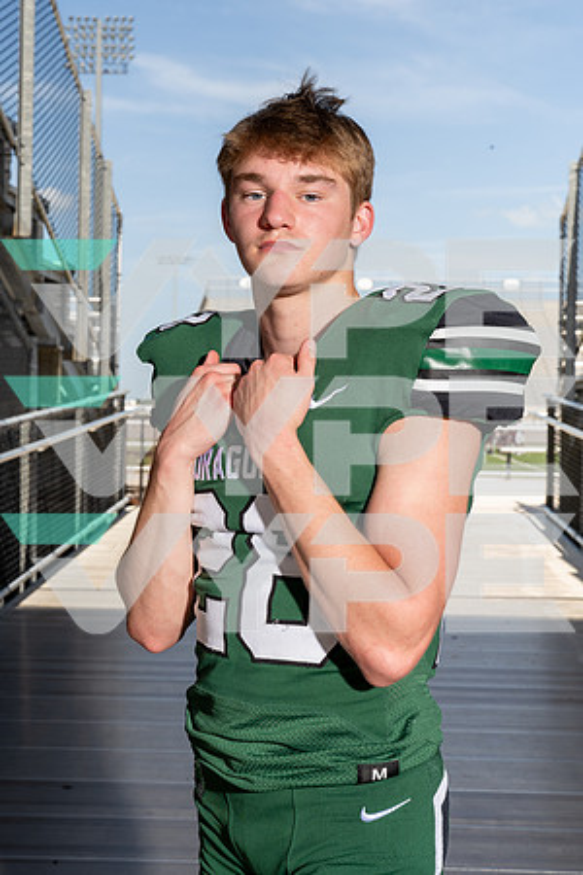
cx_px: 292
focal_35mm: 49
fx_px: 1190
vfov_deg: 40.3
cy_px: 438
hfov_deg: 27.5
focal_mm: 49
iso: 160
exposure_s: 1/250
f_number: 8
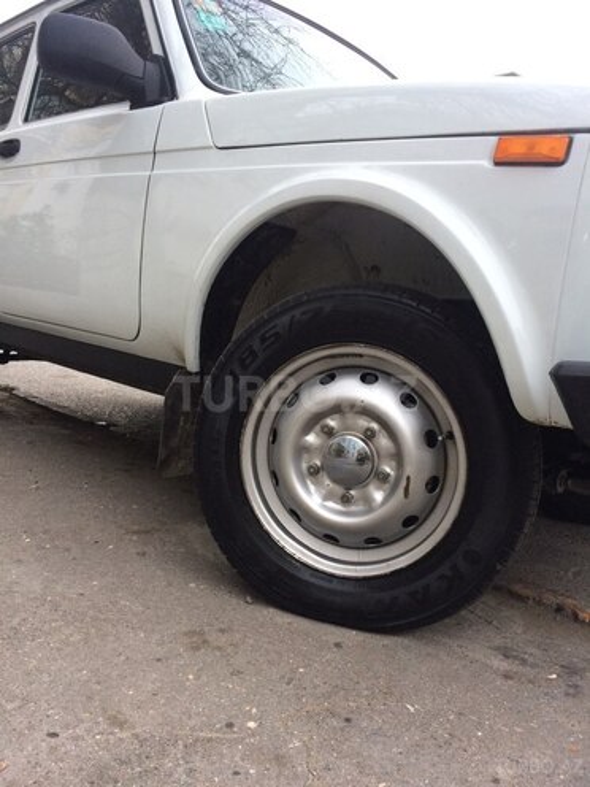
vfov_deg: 61.7
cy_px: 394
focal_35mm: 29
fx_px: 659
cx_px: 295
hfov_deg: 48.2
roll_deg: -3.3
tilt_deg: -10.1
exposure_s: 1/33
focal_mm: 4.15
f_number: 2.2
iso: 50
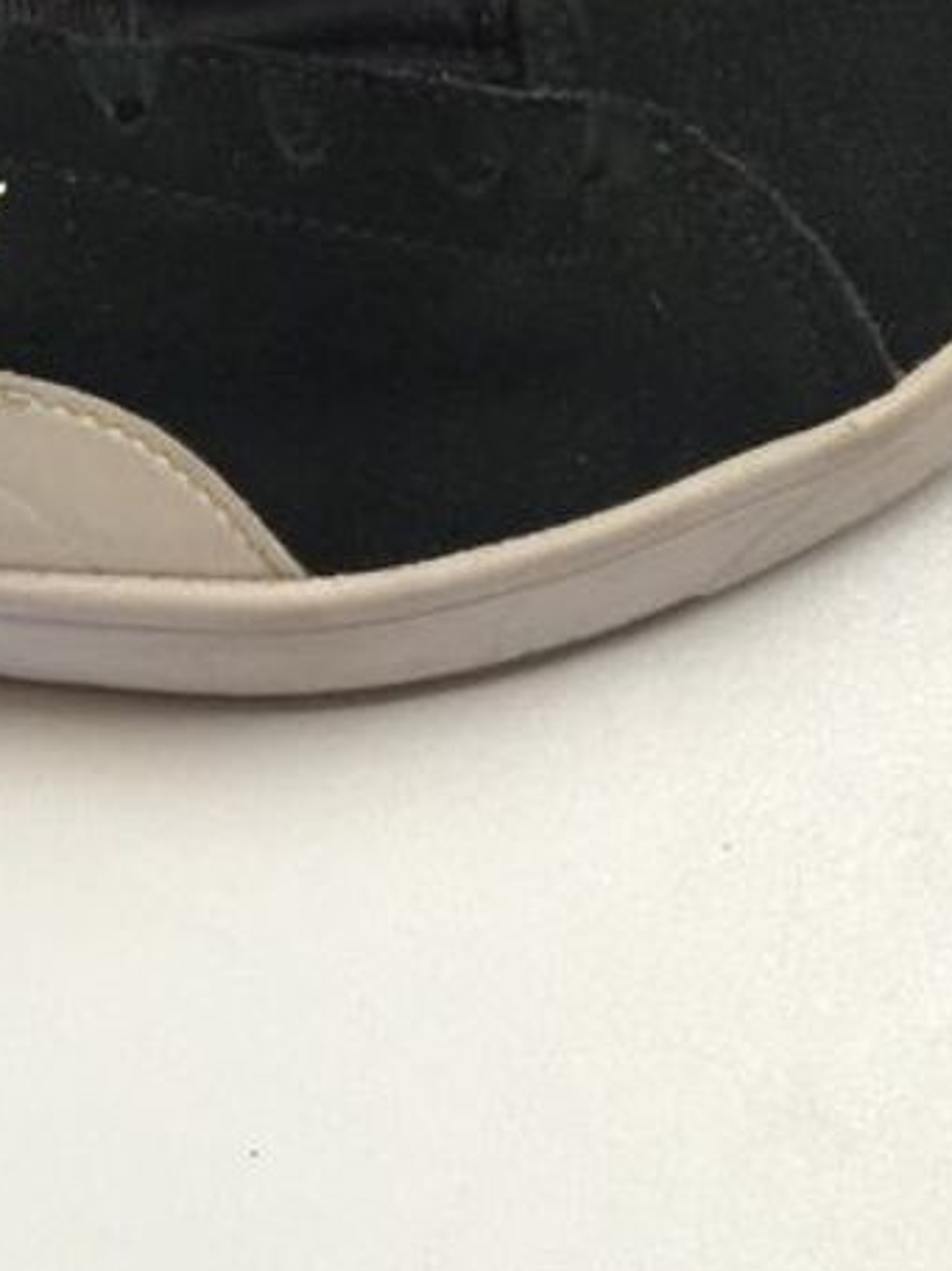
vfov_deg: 21.2
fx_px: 3118
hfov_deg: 17.0
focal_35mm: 85
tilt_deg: -50.8
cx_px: -3
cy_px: -314
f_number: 2.2
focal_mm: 4.15
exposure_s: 1/17
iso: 125
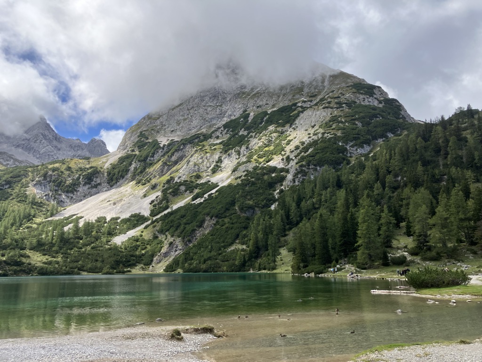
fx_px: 390
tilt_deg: +15.2
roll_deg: +0.0
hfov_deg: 63.4
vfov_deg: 49.7
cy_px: 181
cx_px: 241
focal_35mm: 28
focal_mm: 3.99
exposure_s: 1/1517
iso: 32
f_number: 1.8
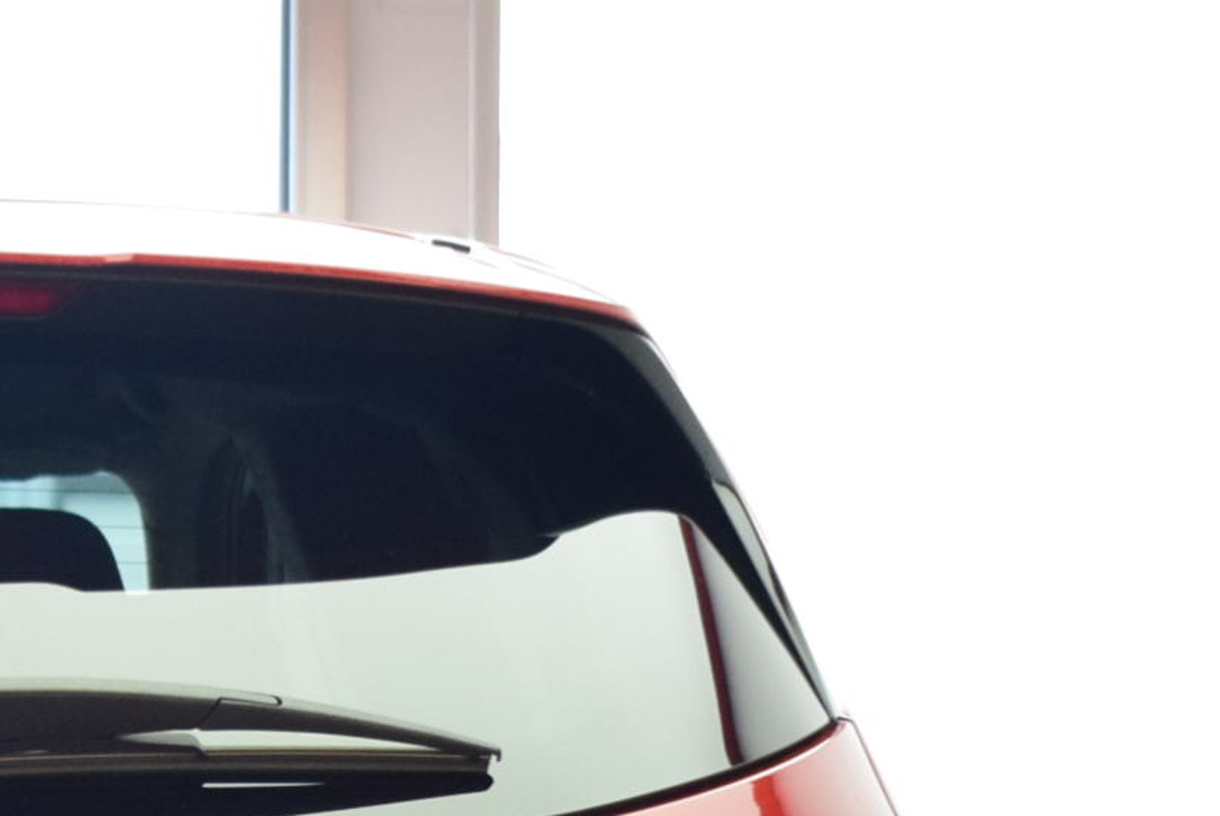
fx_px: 7021
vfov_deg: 6.5
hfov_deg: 9.7
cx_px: -391
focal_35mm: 207
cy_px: 1460
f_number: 4.8
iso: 1600
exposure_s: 1/60
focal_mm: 38
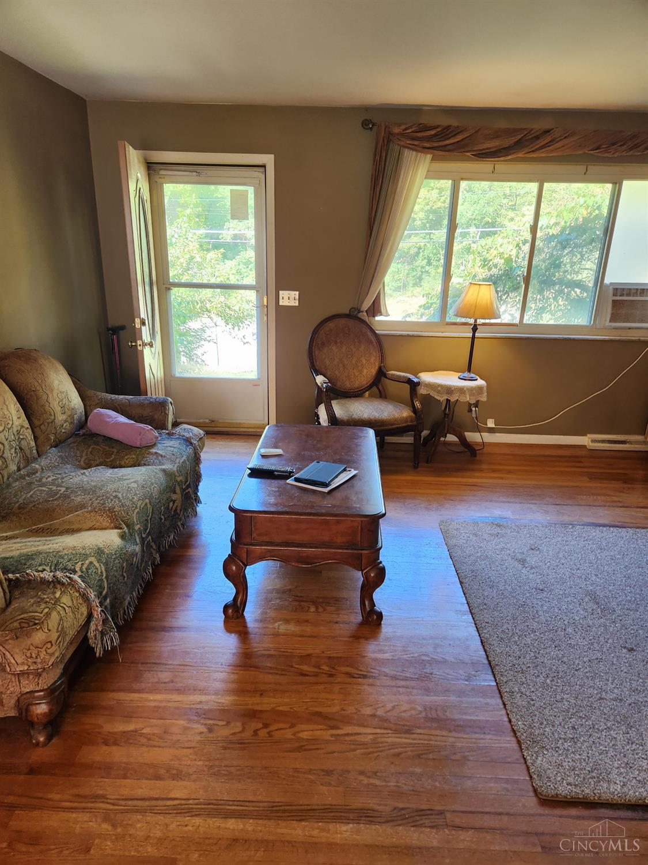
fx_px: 574
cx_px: 324
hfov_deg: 58.9
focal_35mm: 23
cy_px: 432
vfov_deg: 73.9
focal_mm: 5.4
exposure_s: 1/120
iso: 160
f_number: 1.8
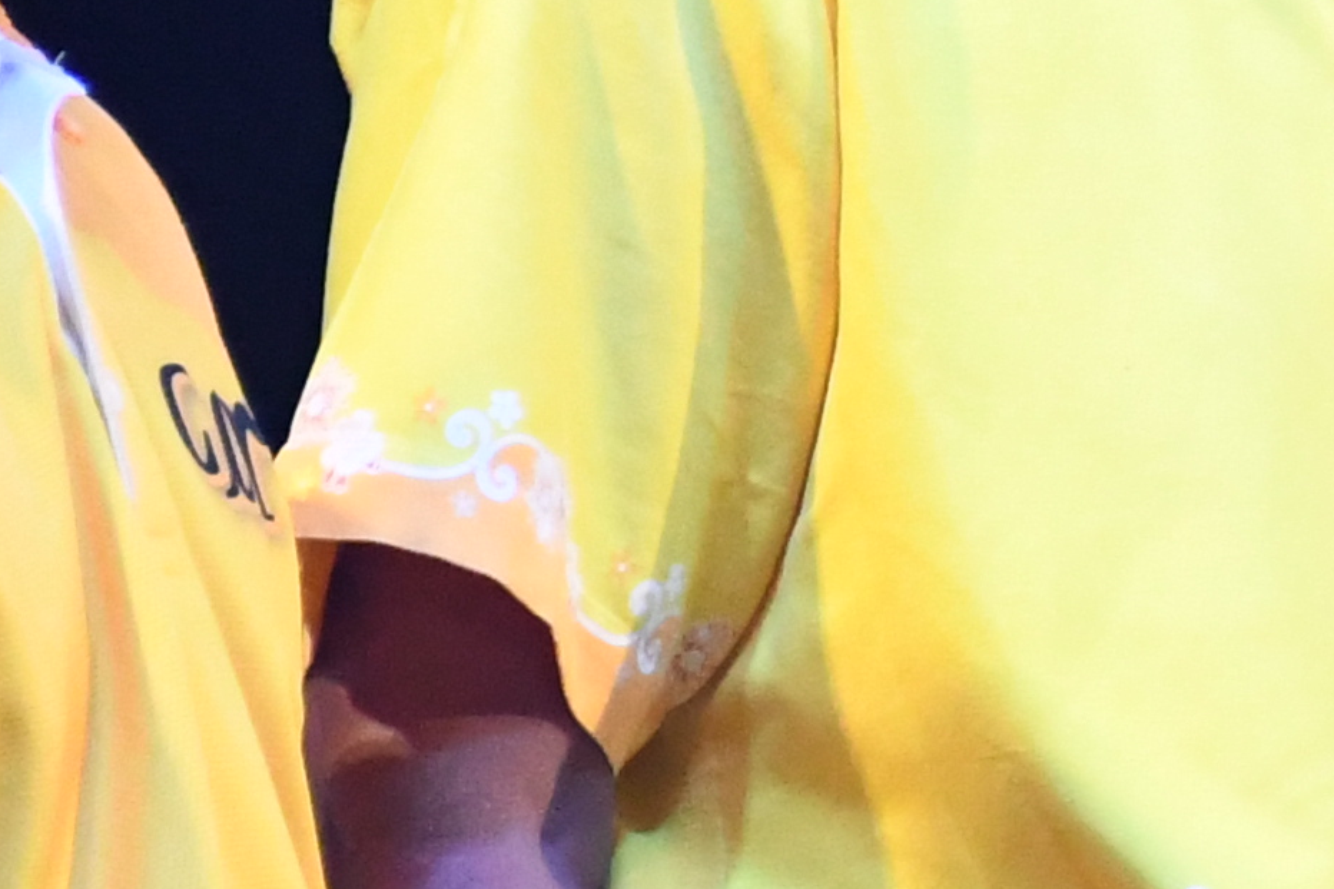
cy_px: 175
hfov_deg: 2.3
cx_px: 3485
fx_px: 33194
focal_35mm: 896
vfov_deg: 1.5
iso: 4000
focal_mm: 100
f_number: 5.6
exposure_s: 1/160
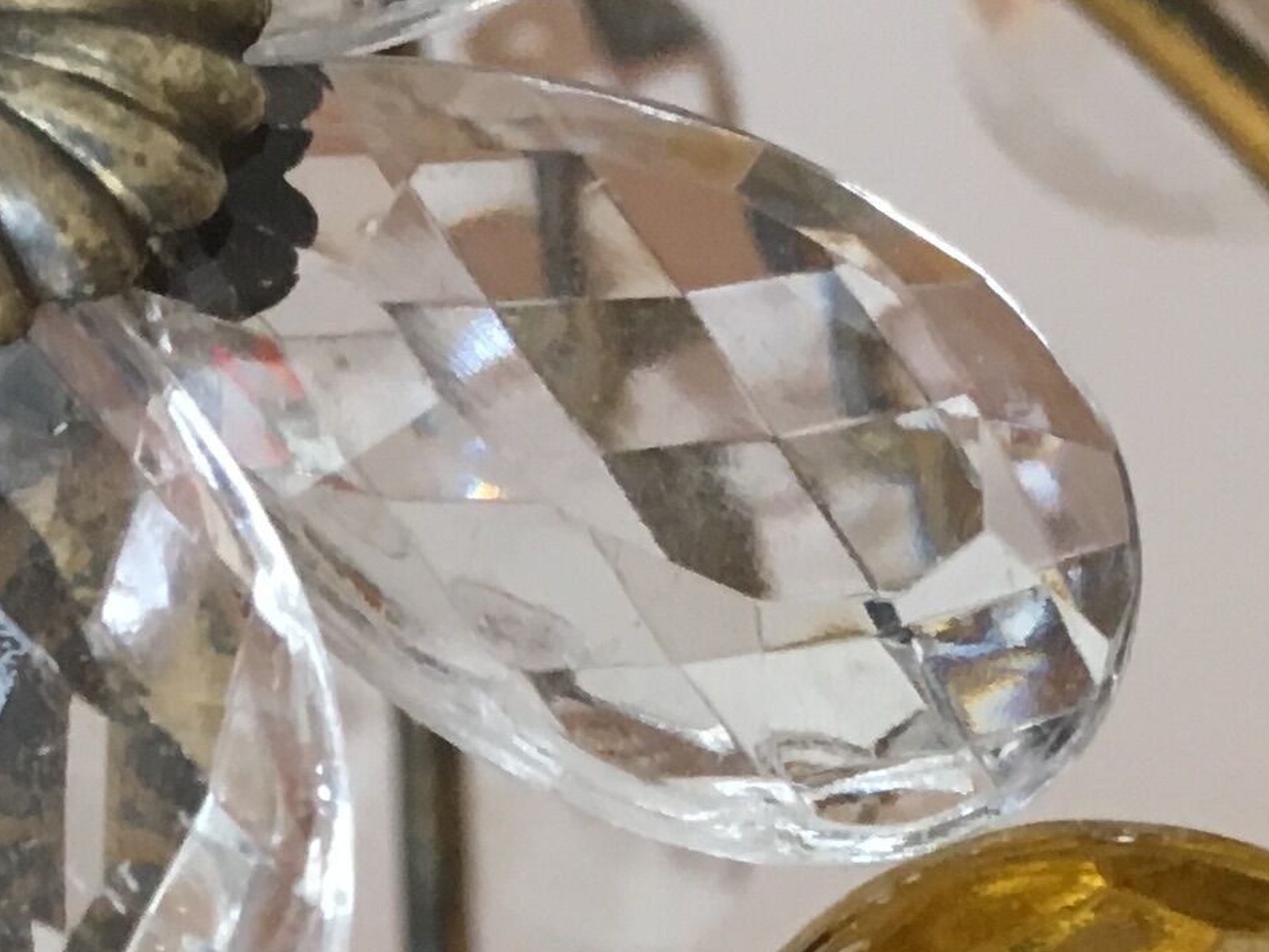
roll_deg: +0.7
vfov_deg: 11.3
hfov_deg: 15.9
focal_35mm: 123
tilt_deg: +10.5
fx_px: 4509
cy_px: 1632
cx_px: 262
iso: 125
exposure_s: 1/33
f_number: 2.2
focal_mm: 4.15
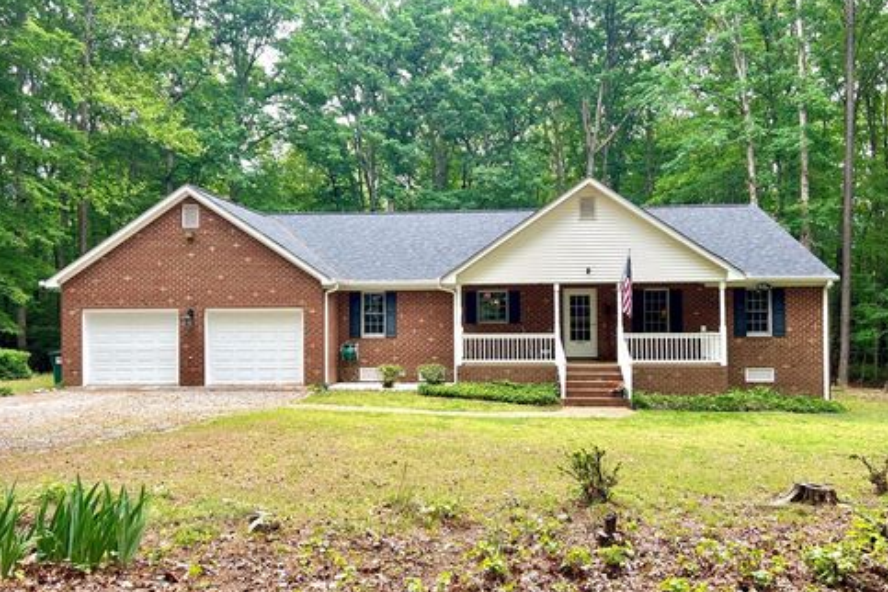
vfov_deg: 46.4
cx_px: 443
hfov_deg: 65.5
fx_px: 691
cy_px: 299
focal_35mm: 28
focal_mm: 5.7
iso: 40
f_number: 1.5
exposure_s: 1/241
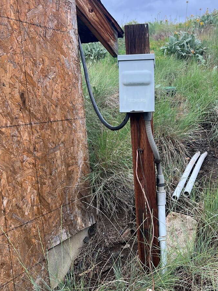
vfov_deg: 44.5
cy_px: 174
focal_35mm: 42
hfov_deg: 34.2
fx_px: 352
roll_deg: +4.3
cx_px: 138
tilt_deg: -9.5
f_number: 1.5
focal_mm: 5.7
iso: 50
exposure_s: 1/894
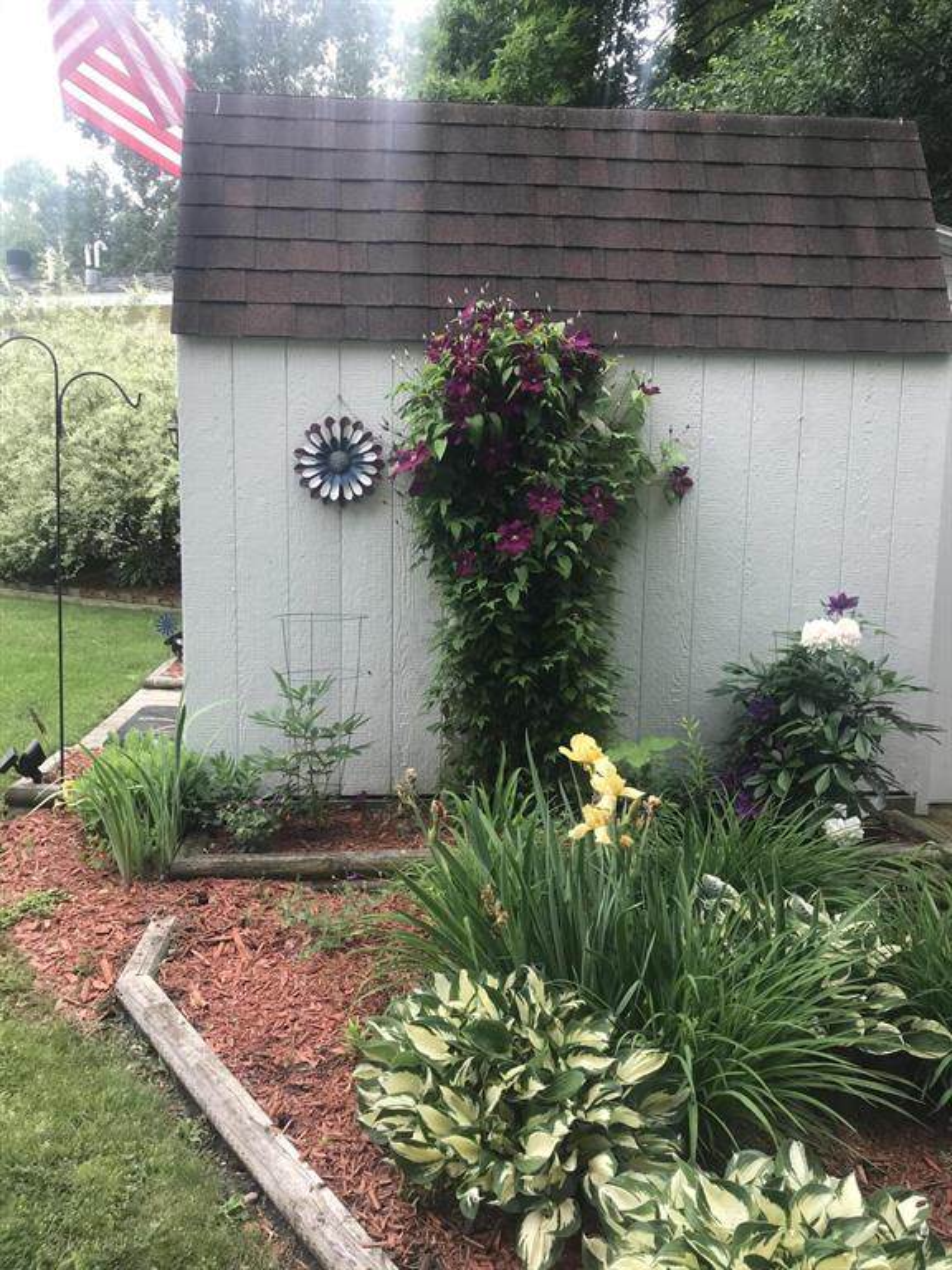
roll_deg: -0.3
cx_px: 476
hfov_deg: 49.7
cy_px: 635
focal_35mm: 28
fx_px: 1027
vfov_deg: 63.4
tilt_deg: -7.3
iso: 20
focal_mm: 3.99
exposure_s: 1/216
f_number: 1.8
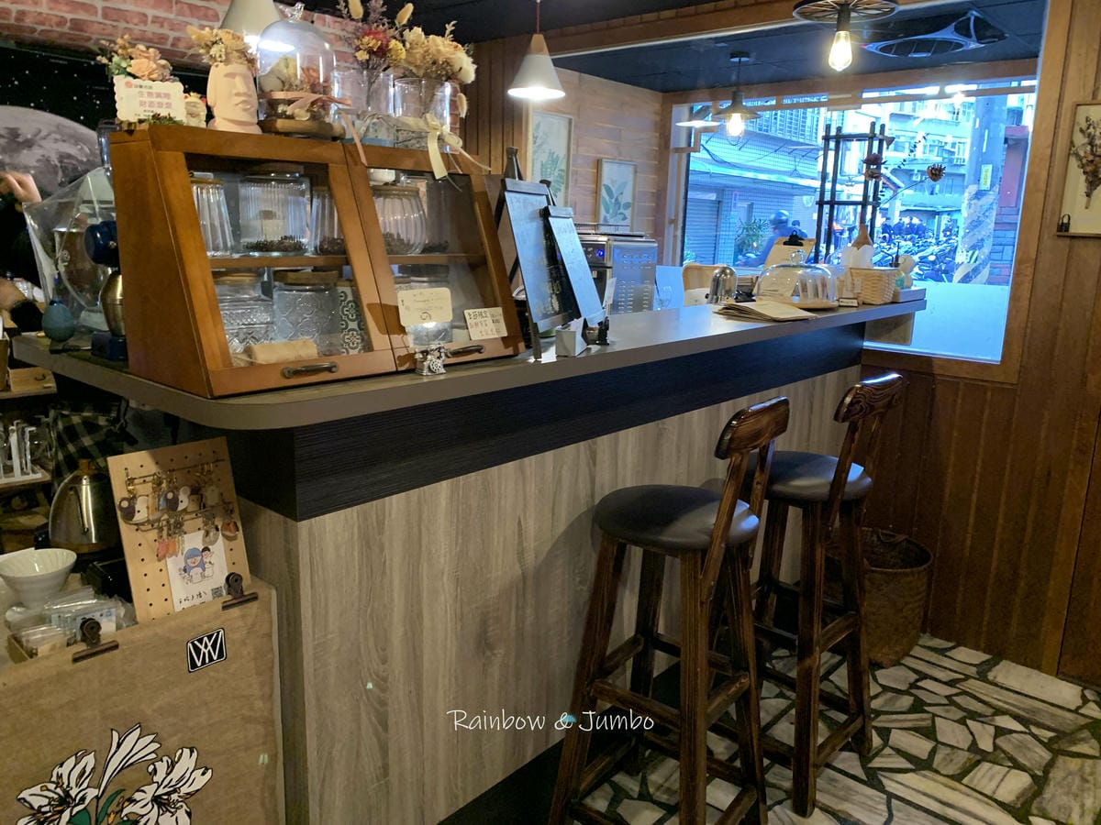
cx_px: 550
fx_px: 827
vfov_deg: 53.1
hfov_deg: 67.3
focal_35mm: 26
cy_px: 412
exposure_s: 1/30
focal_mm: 4.25
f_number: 1.8
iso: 500
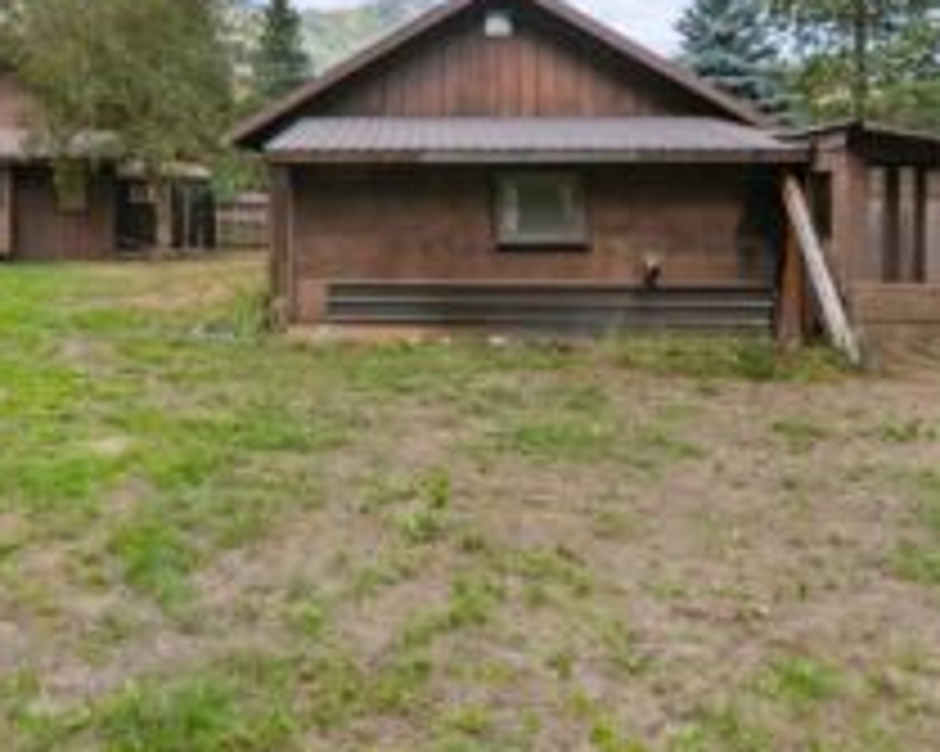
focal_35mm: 27
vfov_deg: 50.7
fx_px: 751
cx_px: 342
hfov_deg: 63.0
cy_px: 178
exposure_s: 1/500
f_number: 7.1
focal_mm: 15
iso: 100
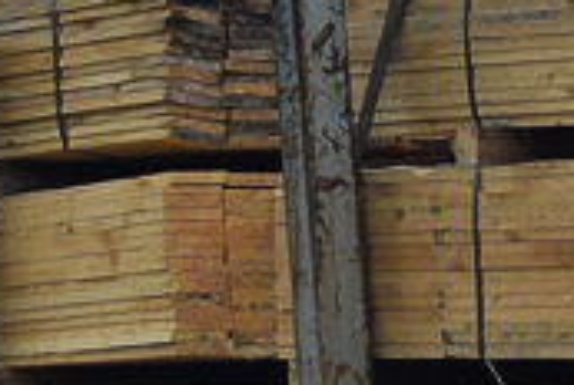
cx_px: 773
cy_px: 445
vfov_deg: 4.1
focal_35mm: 332
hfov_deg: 6.1
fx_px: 5303
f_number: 5.6
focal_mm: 32
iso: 200
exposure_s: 1/500
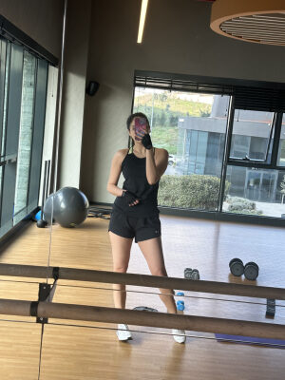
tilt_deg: -6.5
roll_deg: -5.9
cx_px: 142
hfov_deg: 30.3
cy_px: 190
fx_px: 527
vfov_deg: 39.7
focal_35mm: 48
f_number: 1.78
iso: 50
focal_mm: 6.86
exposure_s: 1/151
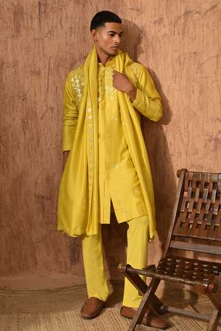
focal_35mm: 44
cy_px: 166
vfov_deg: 44.5
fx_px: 405
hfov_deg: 30.5
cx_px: 110
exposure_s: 1/160
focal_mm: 44
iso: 250
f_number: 8
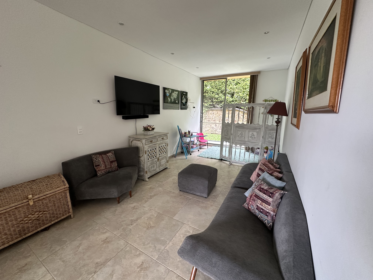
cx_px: 186
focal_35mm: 14
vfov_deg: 85.7
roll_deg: -1.0
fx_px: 151
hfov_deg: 102.1
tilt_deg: -11.4
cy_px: 140
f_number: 2.2
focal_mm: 2.22
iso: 200
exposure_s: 1/99
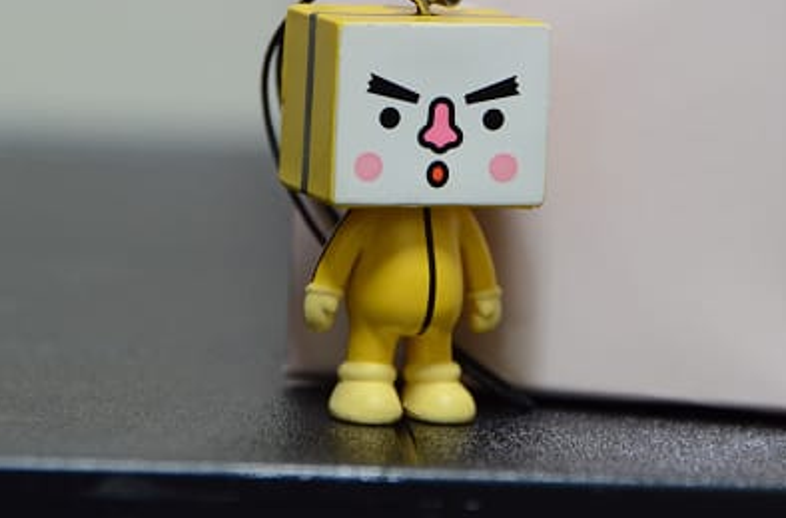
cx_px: 495
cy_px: 159
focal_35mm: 331
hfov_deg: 6.2
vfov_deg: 4.1
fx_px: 7197
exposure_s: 1/30
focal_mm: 155
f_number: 6
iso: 2000
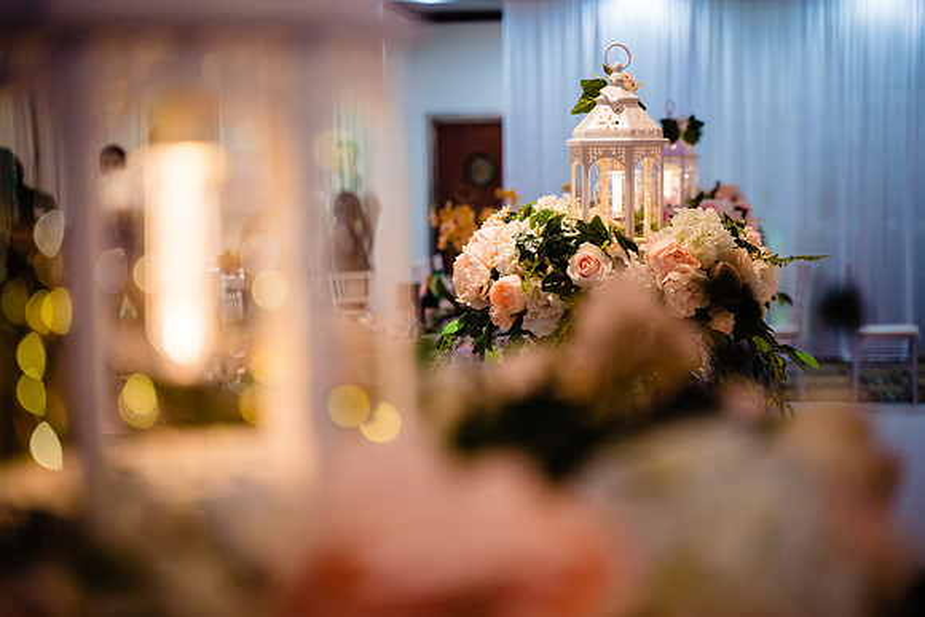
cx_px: 462
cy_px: 308
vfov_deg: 18.2
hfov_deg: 27.0
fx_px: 1927
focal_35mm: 75
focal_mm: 75
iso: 800
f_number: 2.8
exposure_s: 1/160
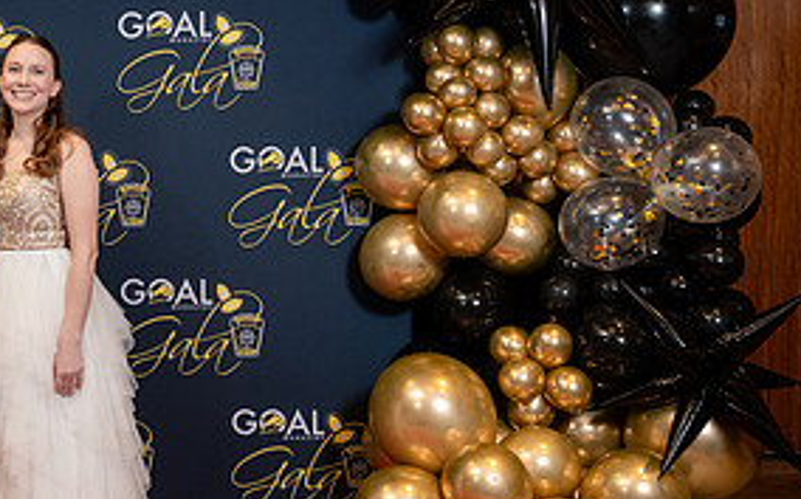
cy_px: 152
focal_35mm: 62
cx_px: -23
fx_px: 1352
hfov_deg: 30.4
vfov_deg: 20.8
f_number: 3.2
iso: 1000
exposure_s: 1/200
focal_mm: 28
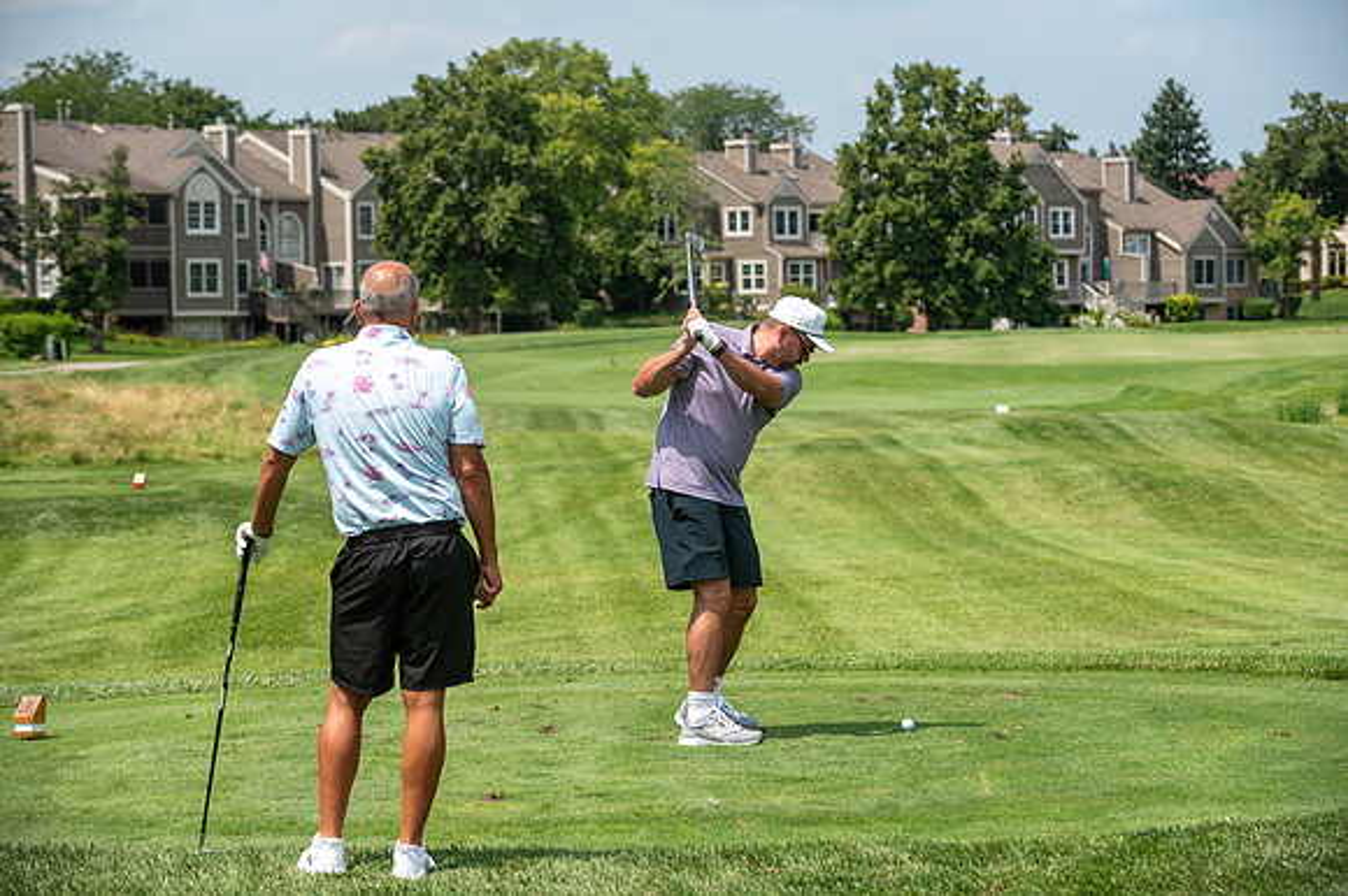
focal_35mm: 110
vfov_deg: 12.4
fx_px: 4121
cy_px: 448
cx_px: 674
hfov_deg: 18.6
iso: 250
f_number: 5
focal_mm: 110
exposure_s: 1/2500
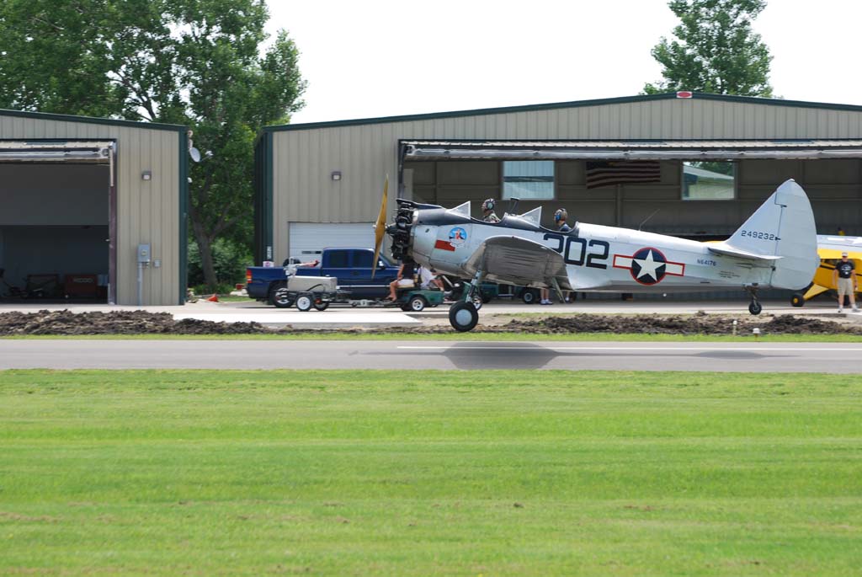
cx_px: 431
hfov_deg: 11.2
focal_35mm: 183
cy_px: 288
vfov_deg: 7.5
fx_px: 4386
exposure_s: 1/500
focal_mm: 122
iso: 200
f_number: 5.6
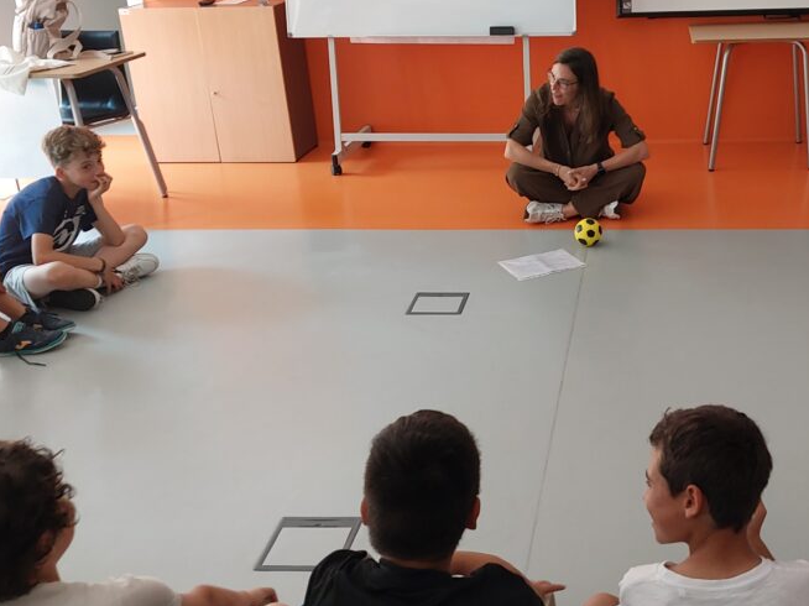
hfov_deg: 39.5
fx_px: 1098
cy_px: 252
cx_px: 589
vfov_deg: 30.8
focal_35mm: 47
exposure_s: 1/60
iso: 160
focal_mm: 4.6
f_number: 1.8
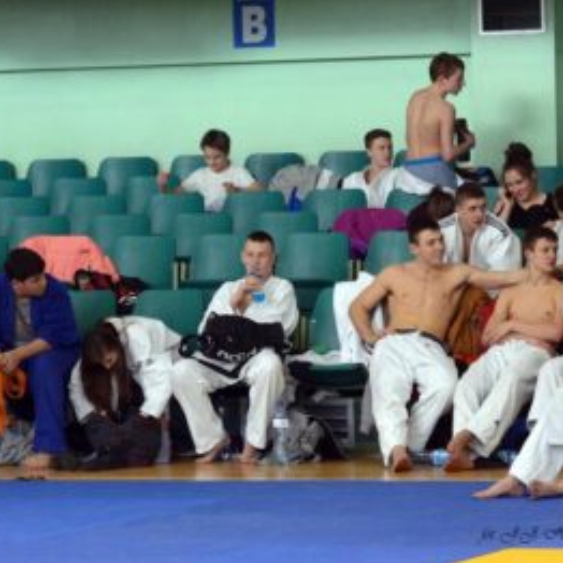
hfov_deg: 17.8
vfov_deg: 17.9
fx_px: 1785
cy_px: 283
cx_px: 402
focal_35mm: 97
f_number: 5.6
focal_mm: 50
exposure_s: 1/125
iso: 1000
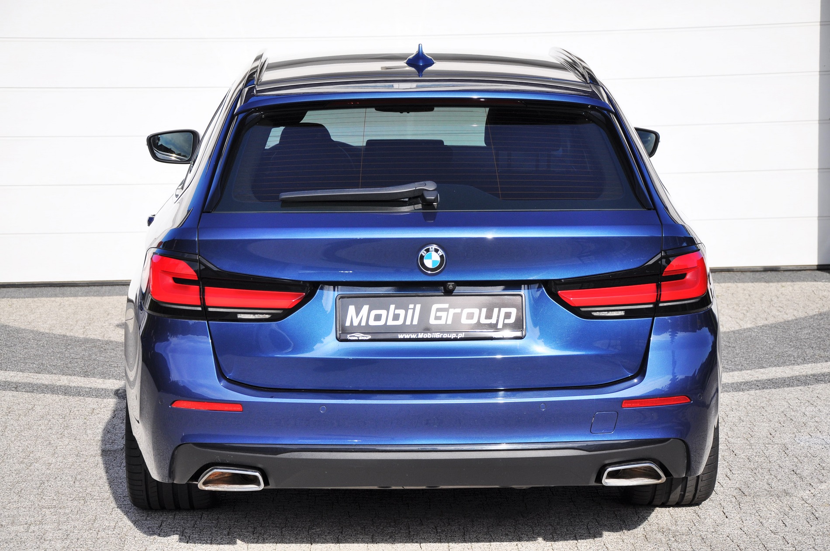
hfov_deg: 23.4
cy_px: 276
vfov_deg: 15.7
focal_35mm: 87
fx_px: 2003
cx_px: 415
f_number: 7.1
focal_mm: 58
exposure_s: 1/800
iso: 250
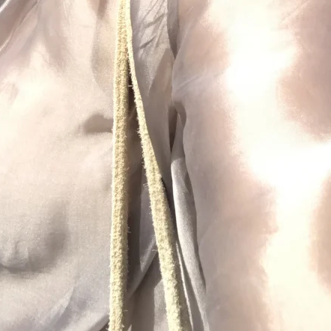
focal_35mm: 92
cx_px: 137
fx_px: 995
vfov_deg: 16.8
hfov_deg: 18.9
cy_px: -192
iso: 25
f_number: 2.2
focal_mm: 2.87
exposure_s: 1/523
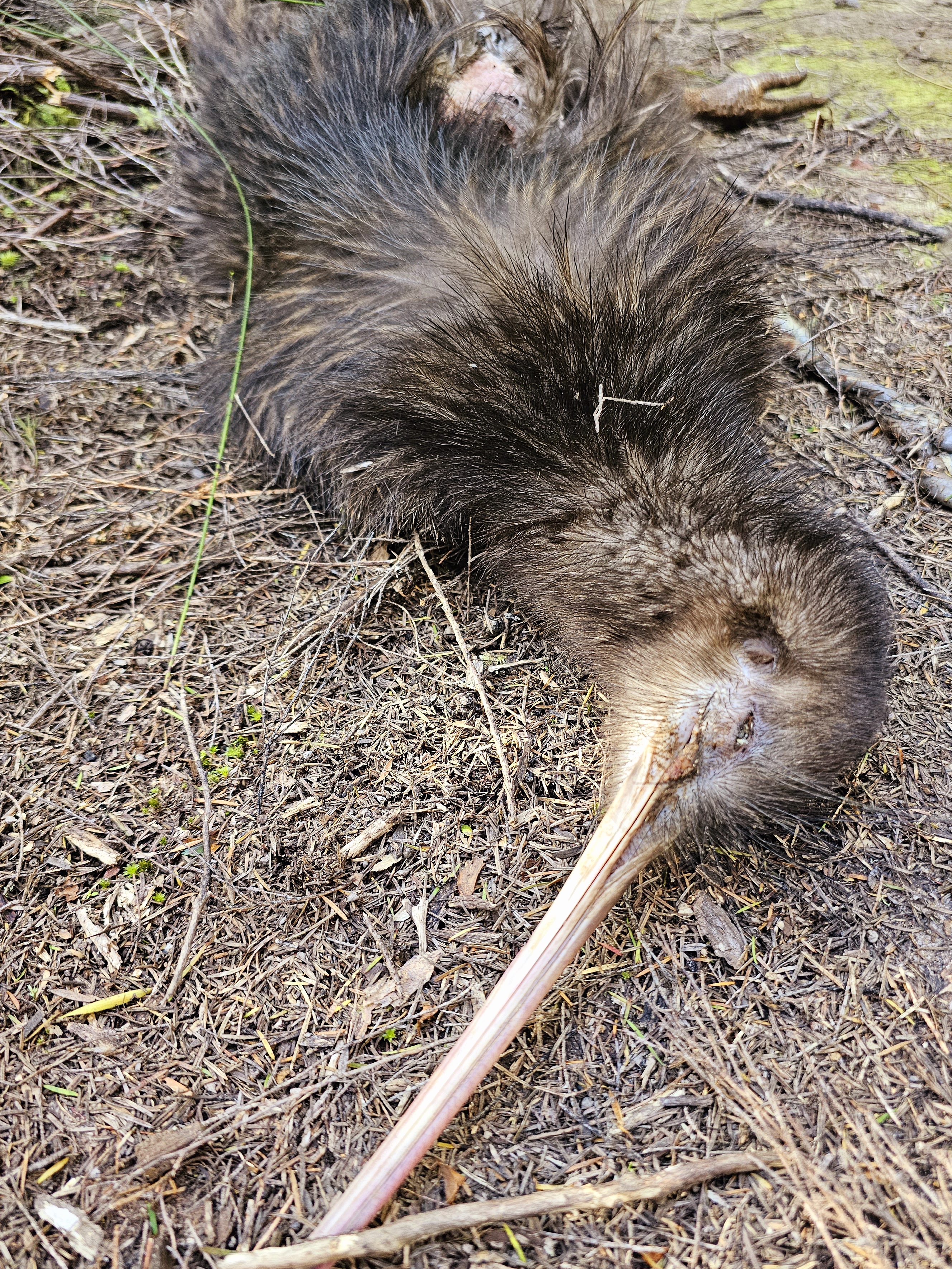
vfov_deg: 67.2
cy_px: 676
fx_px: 953
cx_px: 503
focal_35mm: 26
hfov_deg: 53.0
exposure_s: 1/182
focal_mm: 6.3
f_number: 1.7
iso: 400
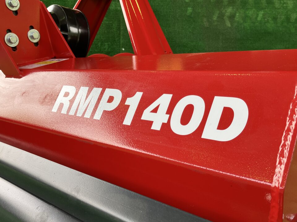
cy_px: 119
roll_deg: -0.4
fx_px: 300
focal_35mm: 35
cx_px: 161
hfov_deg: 52.6
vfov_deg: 40.7
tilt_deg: -9.1
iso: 20
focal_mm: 3.99
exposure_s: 1/126
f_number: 1.8
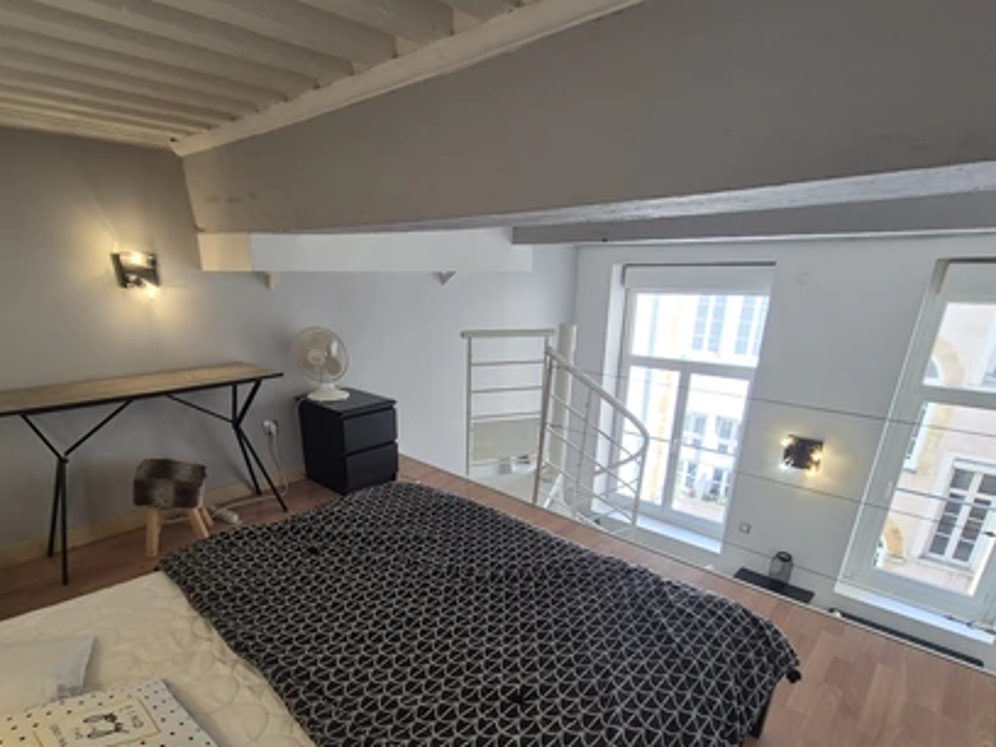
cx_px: 475
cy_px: 469
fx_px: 489
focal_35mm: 17
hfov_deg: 91.0
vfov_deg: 73.4
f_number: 2.2
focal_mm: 2.2
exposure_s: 1/50
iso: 64
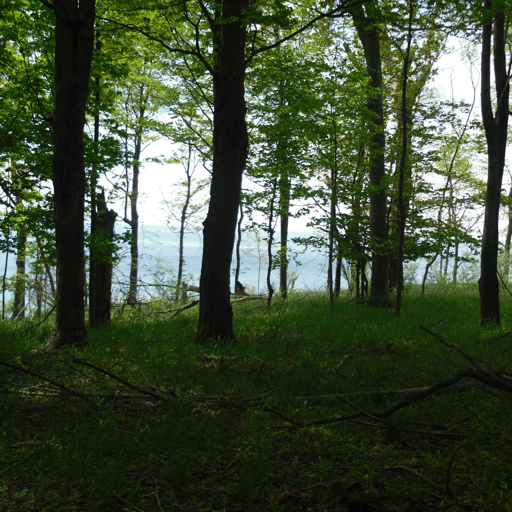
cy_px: 259
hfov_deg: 40.7
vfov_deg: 40.9
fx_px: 686
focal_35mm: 41
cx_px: 306
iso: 80
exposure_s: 1/98
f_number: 8.1
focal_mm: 6
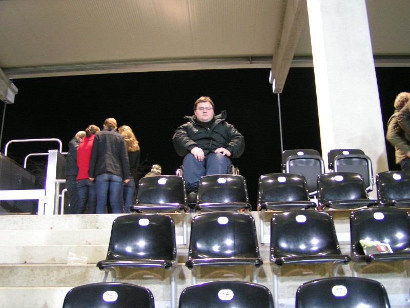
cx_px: 205
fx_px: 450
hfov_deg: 49.0
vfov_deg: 37.7
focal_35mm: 38
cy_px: 154
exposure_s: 1/8
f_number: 2.8
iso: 200
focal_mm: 5.8
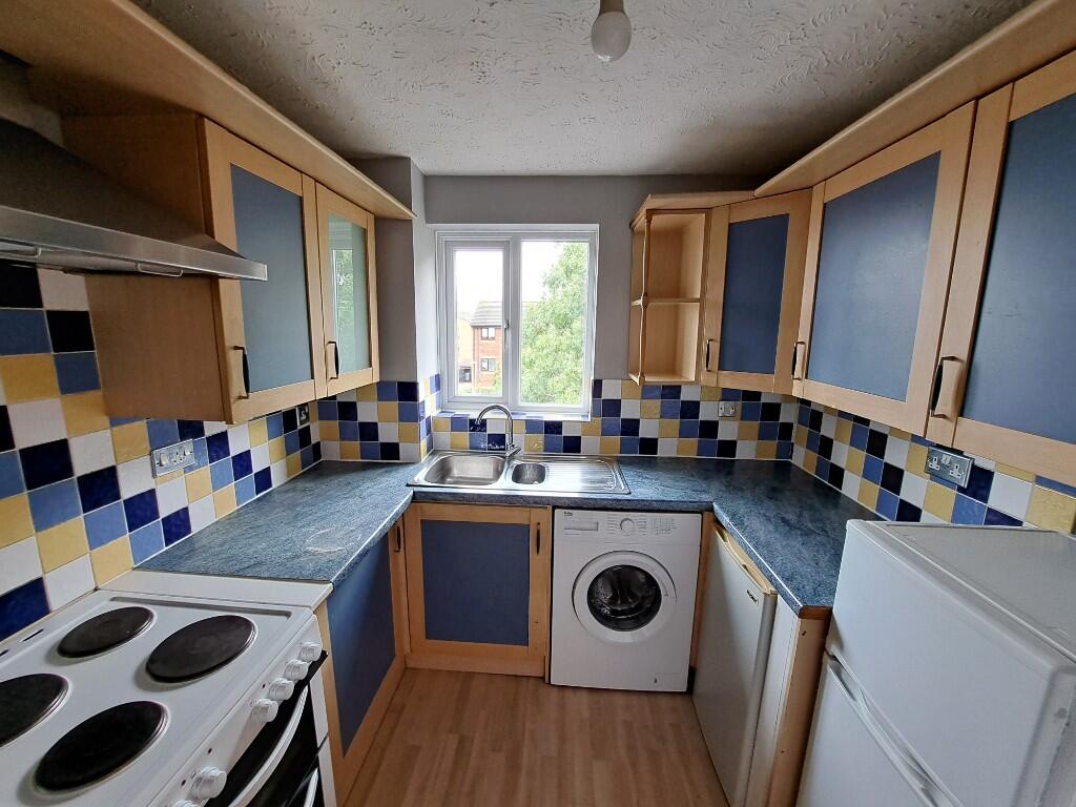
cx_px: 538
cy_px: 404
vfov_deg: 89.9
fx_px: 404
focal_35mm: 13
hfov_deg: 106.2
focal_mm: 1.74
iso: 64
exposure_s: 1/40
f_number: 2.2
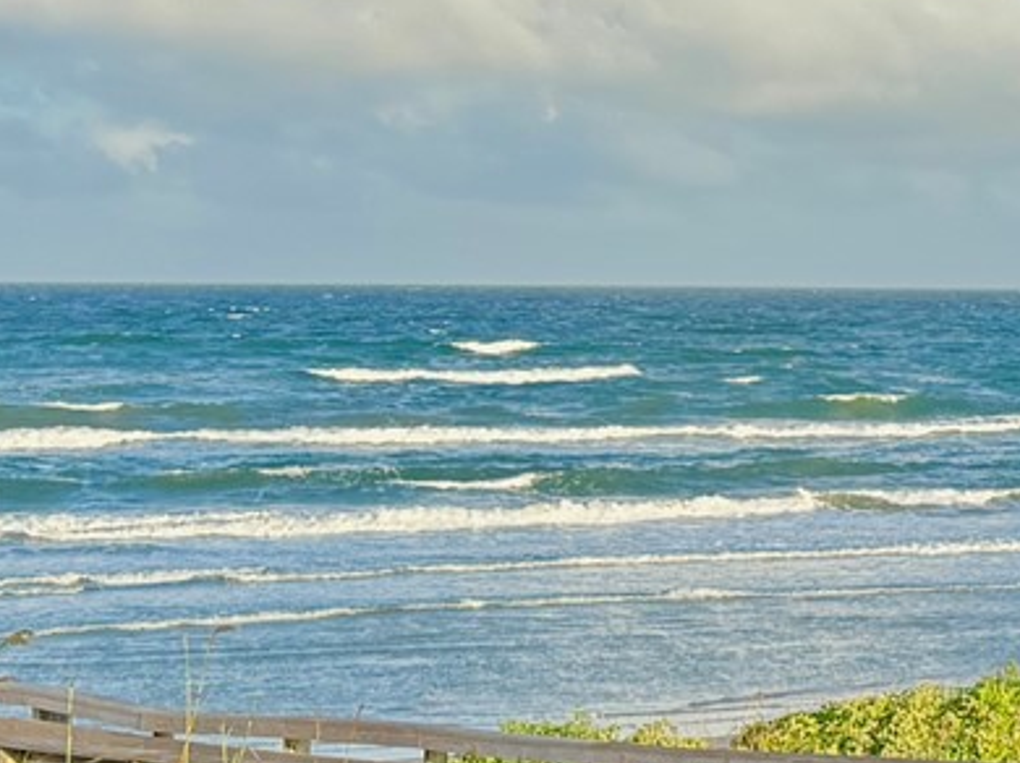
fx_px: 1855
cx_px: 1189
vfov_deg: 23.3
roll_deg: -0.9
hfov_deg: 27.5
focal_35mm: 63
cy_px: 383
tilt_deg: -2.8
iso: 100
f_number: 1.78
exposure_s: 1/805
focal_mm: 6.76
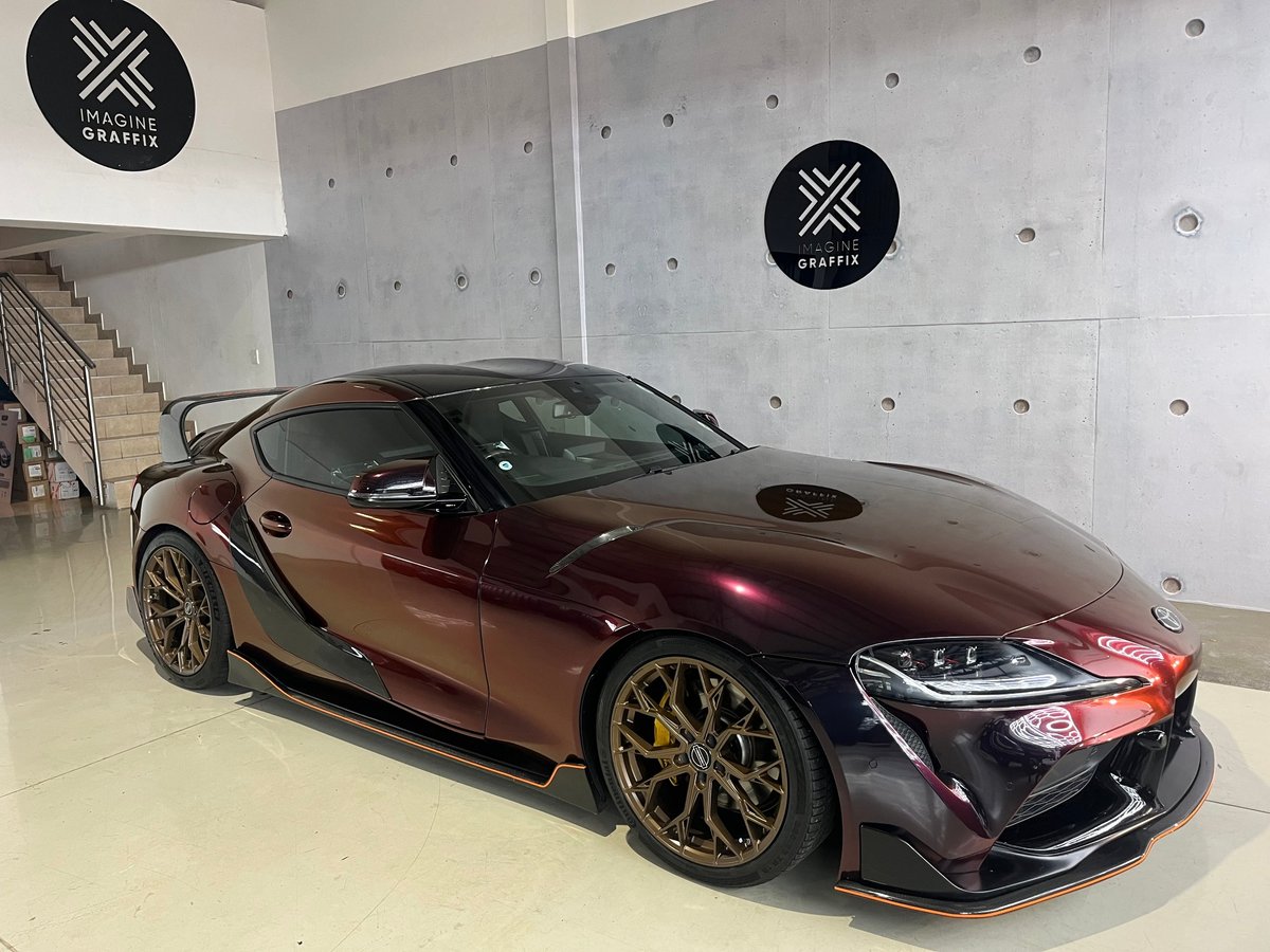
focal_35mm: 26
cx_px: 635
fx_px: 954
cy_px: 476
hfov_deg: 67.3
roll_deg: +2.0
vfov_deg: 53.1
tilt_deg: -9.1
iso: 125
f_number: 1.6
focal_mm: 5.1
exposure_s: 1/50
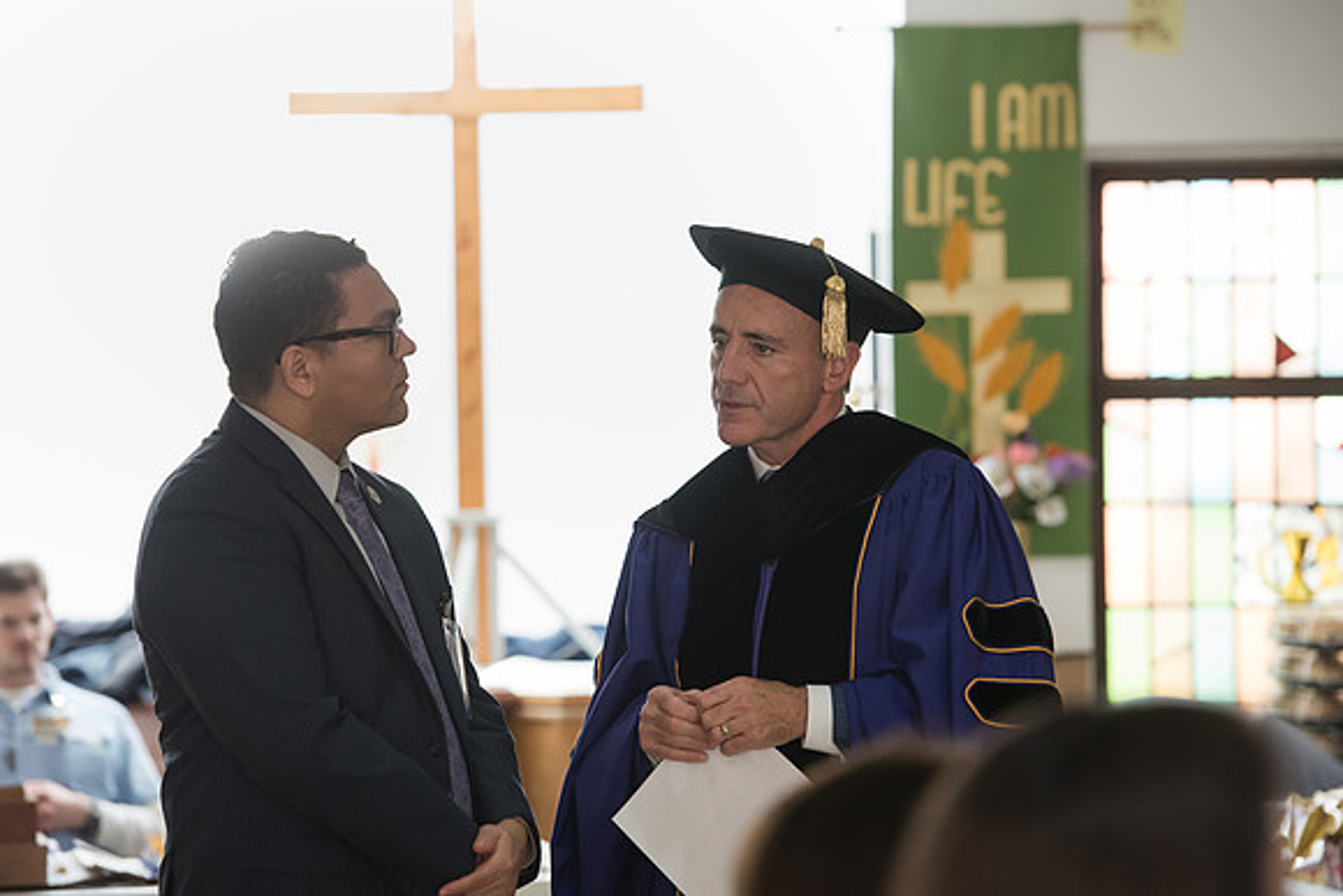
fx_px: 5410
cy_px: 448
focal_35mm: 145
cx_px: 672
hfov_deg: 14.2
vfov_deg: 9.5
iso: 2000
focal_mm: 145
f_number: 5
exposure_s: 1/200
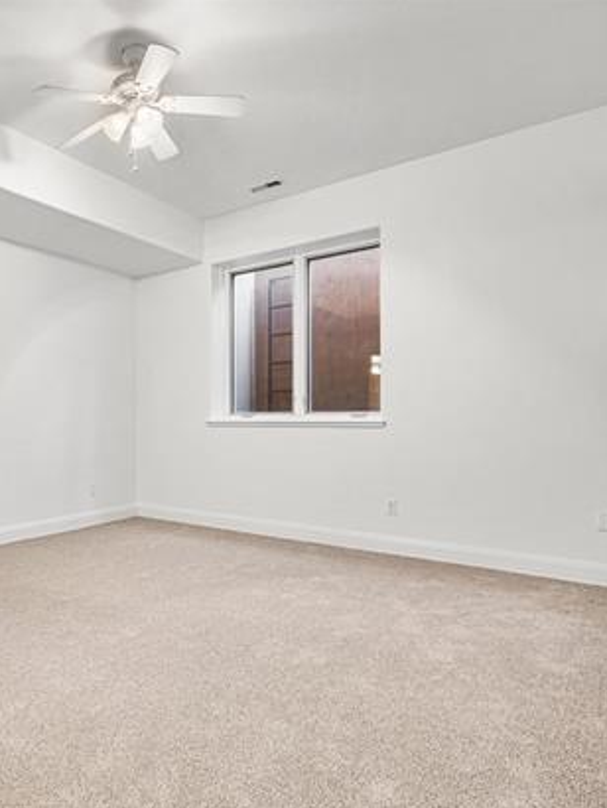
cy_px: 417
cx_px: 79
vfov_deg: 71.5
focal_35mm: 24
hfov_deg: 51.3
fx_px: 561
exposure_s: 1/20
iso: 200
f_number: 8
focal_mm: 16
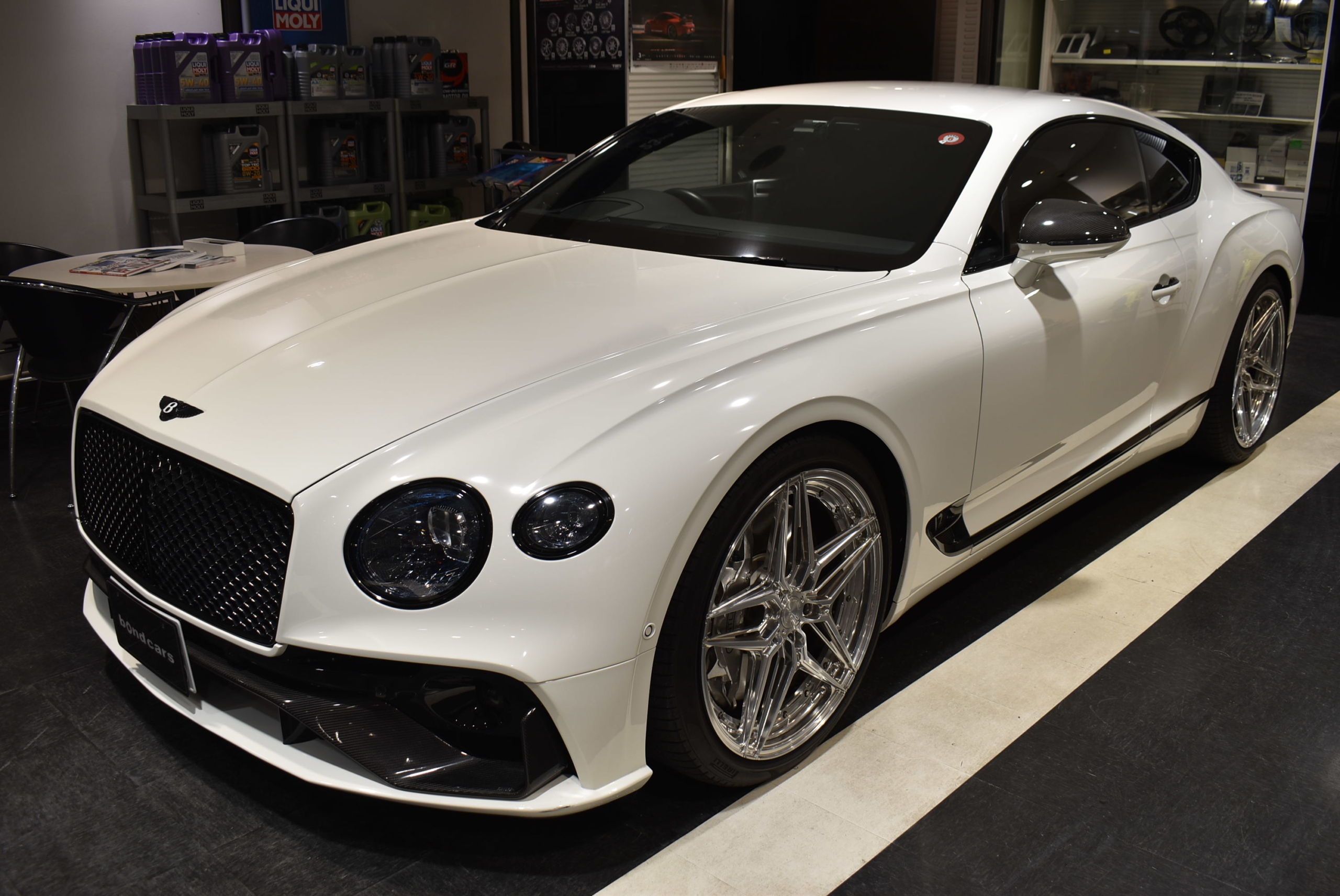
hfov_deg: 59.5
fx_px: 1173
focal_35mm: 32
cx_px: 670
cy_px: 448
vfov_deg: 41.8
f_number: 5
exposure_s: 1/30
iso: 100
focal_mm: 21
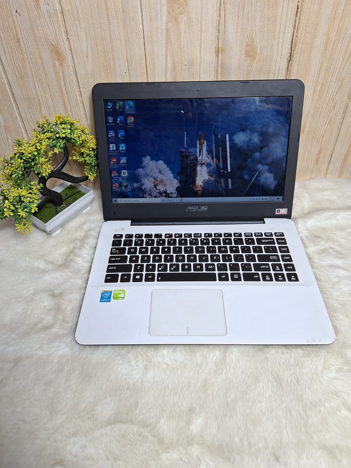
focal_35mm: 23
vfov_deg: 73.9
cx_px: 176
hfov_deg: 58.9
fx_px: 311
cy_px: 234
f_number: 1.8
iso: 80
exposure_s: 1/100
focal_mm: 5.54
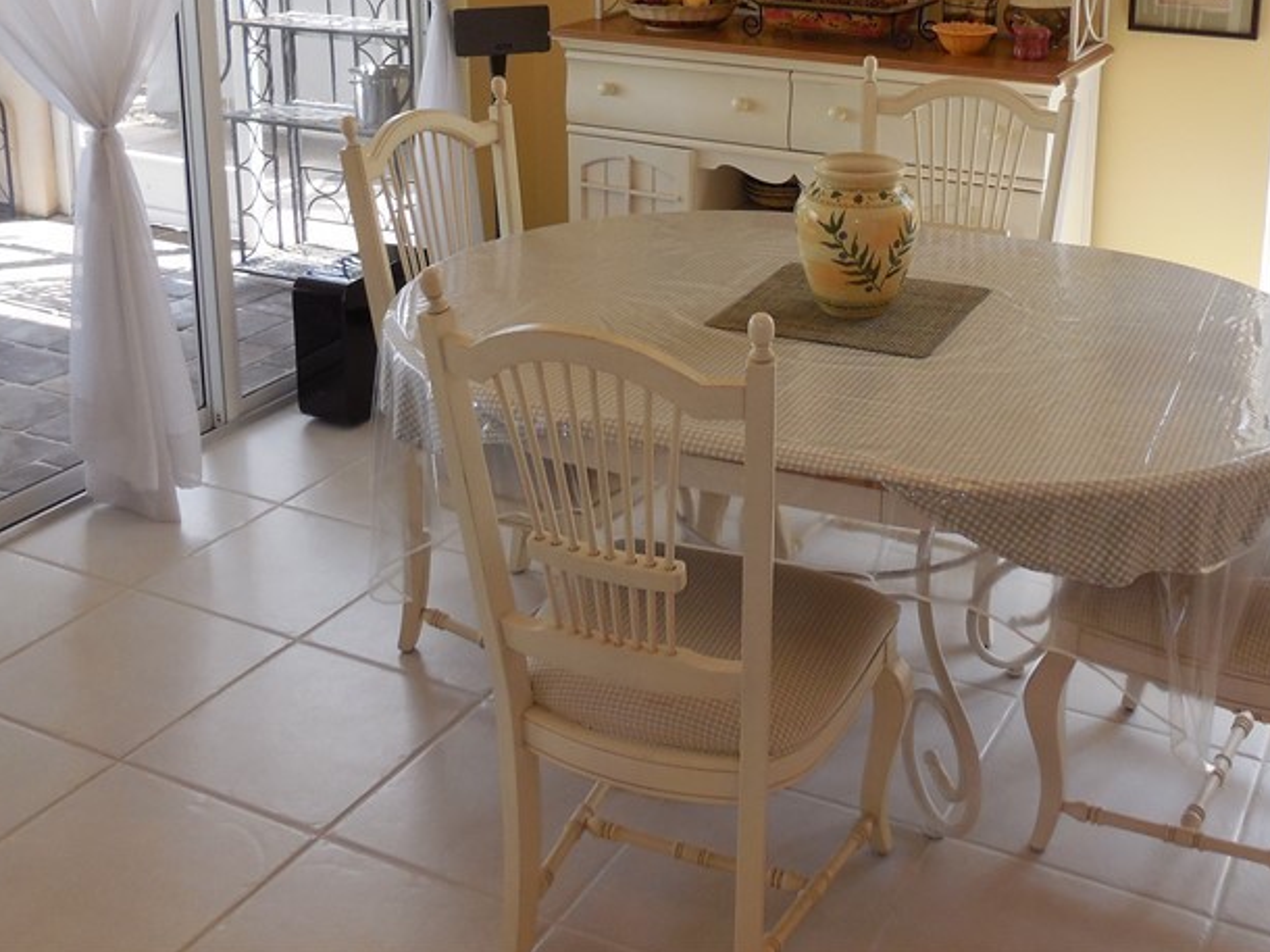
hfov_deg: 44.5
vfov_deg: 33.1
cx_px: 781
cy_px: 156
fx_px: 1540
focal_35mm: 42
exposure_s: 1/100
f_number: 3.1
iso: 125
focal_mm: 4.5
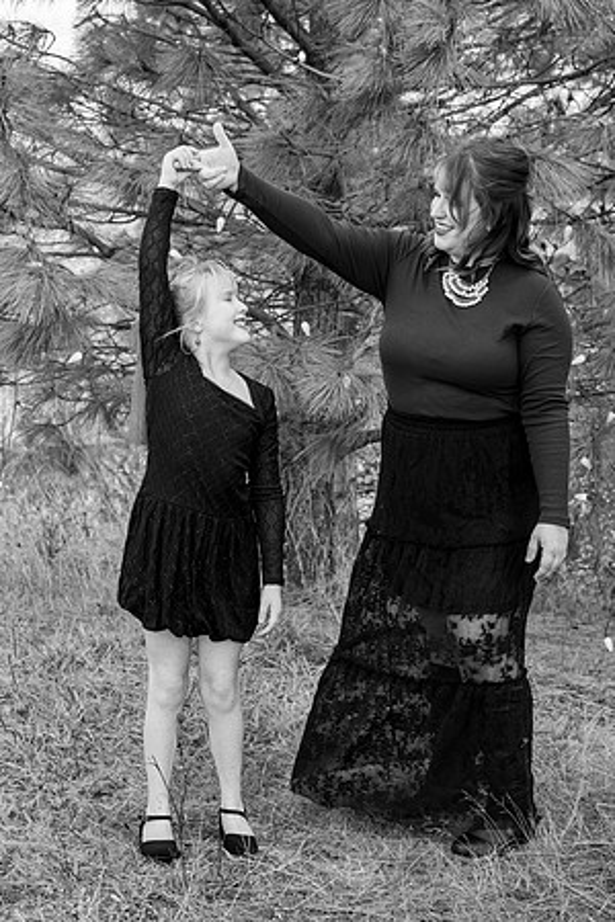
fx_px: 1461
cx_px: 308
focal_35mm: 57
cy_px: 461
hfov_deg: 23.8
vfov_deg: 35.1
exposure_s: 1/320
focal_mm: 38
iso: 400
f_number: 5
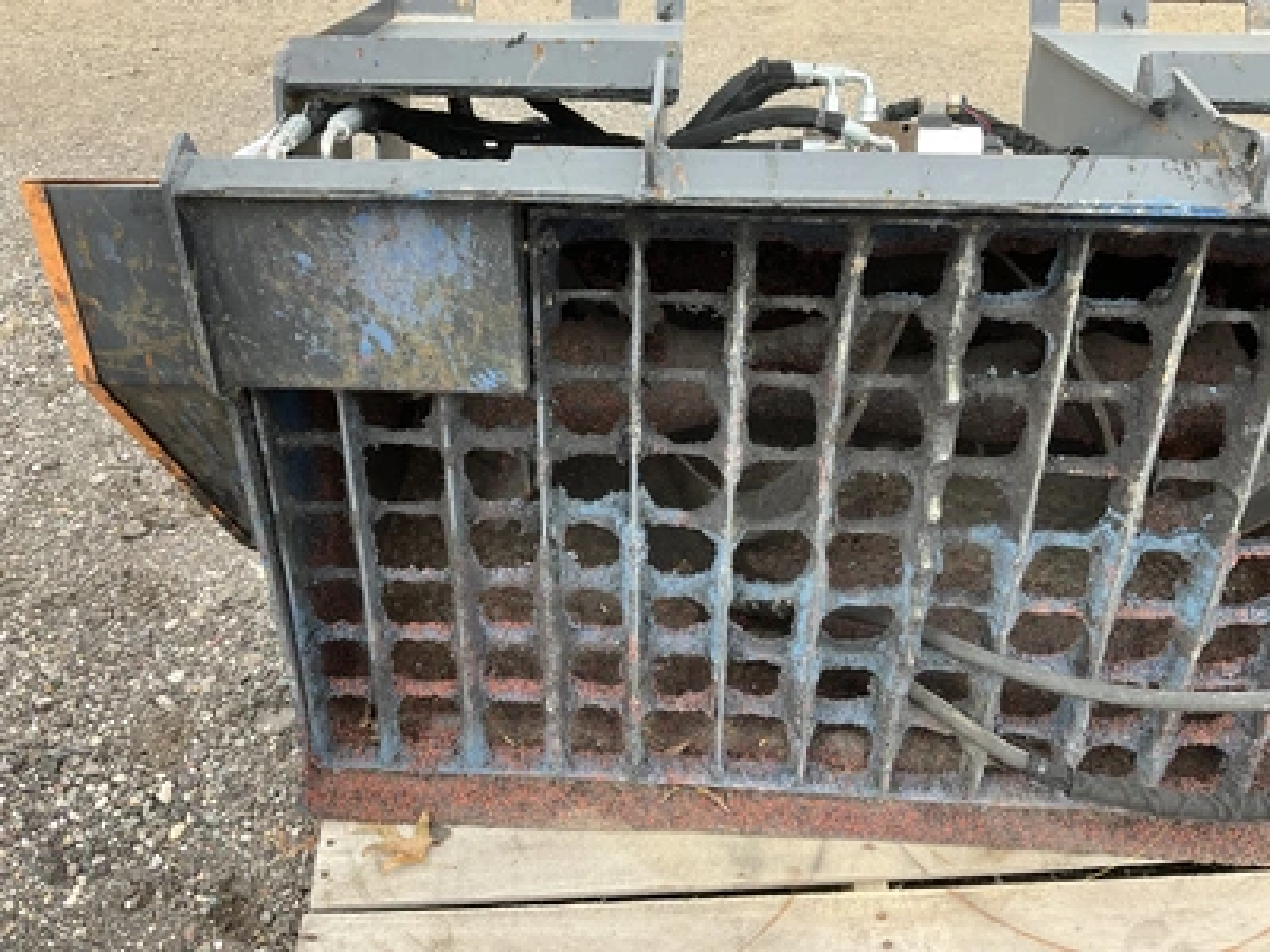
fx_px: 1064
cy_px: 476
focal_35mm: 29
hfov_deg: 61.7
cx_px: 635
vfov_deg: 48.2
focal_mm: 3
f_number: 1.8
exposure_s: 1/122
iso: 32
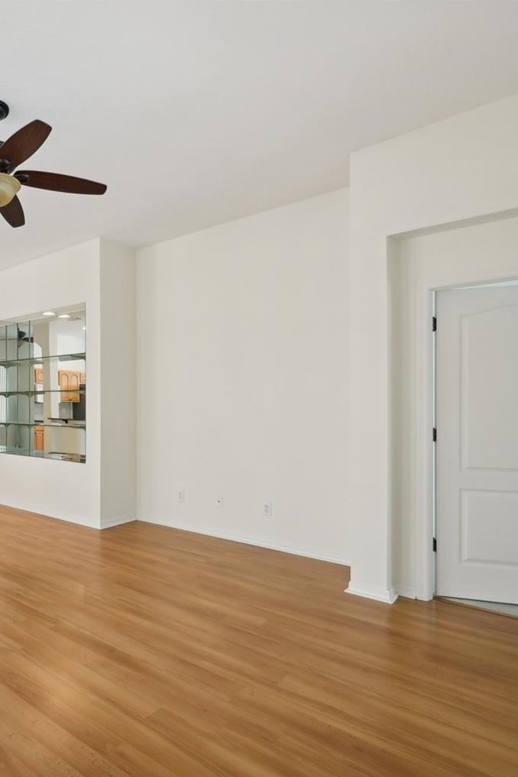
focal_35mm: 22
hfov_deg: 50.2
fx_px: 475
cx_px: 43
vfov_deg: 78.6
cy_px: 401
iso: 400
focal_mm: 14
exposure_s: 1/15
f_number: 8
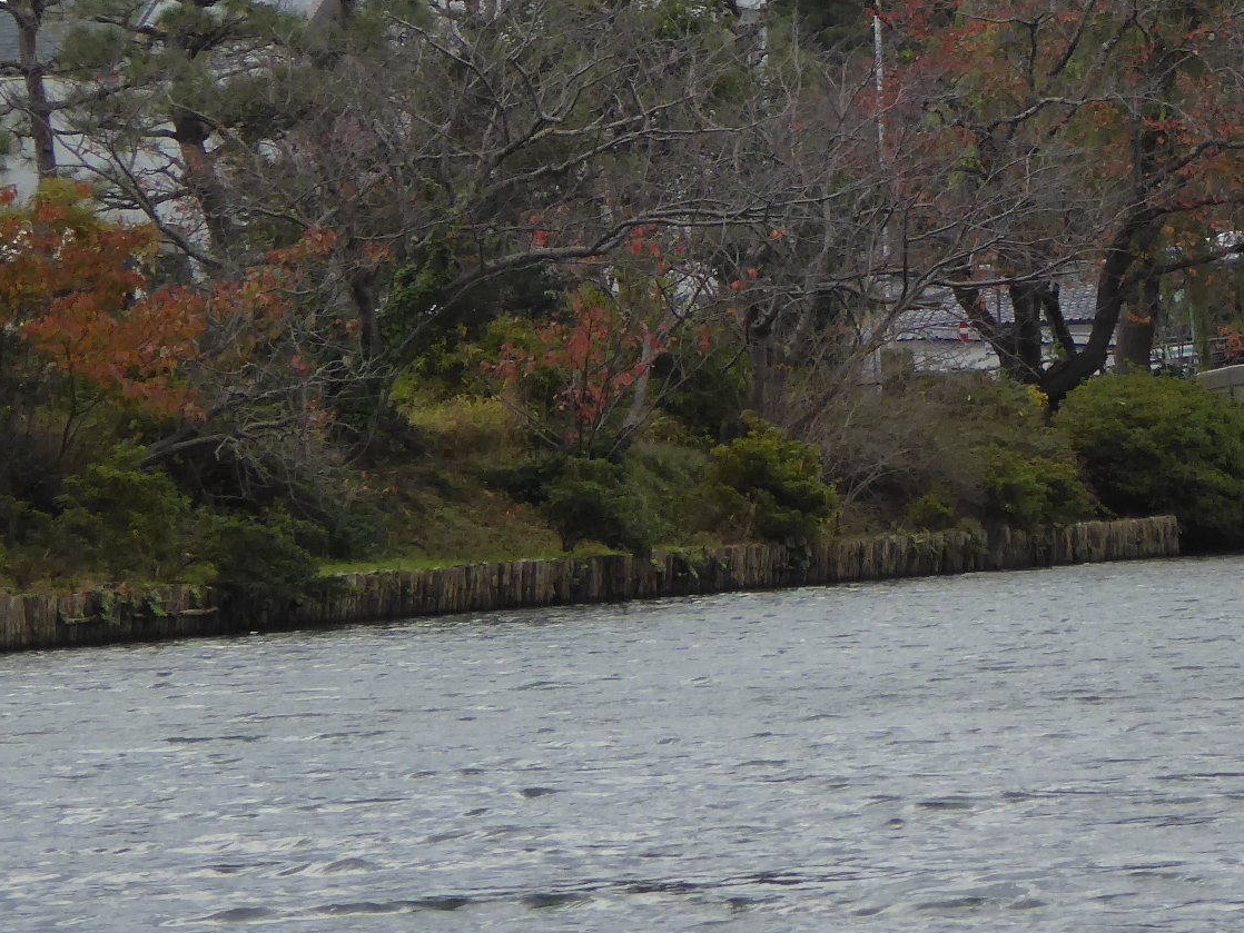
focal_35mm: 245
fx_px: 8806
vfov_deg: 6.0
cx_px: 898
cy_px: -110
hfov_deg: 8.1
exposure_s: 1/320
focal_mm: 17.5
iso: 160
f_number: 5
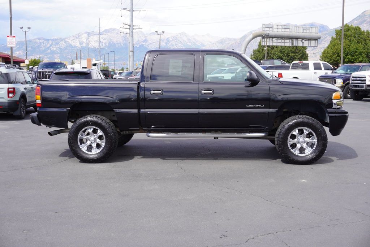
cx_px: 185
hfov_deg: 44.9
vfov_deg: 30.9
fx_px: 447
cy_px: 124
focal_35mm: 44
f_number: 8
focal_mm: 29
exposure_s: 1/100
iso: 100
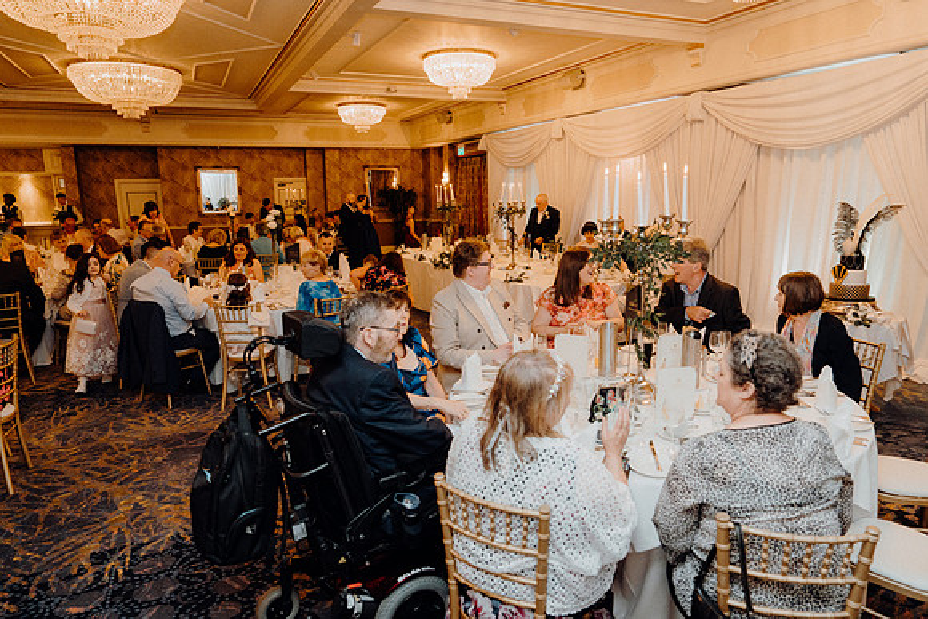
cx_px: 464
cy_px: 310
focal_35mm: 24
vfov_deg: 53.2
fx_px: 619
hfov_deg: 73.7
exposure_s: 1/200
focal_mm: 24
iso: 2500
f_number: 3.5
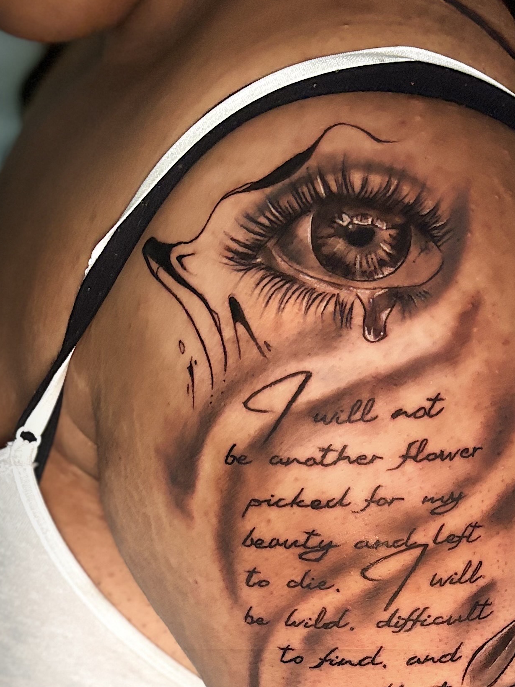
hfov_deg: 22.3
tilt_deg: -38.4
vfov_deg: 28.3
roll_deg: +4.2
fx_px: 1269
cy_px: 697
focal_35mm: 64
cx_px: 476
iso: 640
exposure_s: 1/40
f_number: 1.6
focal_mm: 5.96
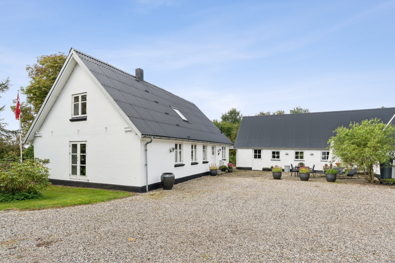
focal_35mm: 18
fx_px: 197
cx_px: 198
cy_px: 132
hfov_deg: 90.0
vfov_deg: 67.4
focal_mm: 18
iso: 400
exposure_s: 1/200
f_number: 10
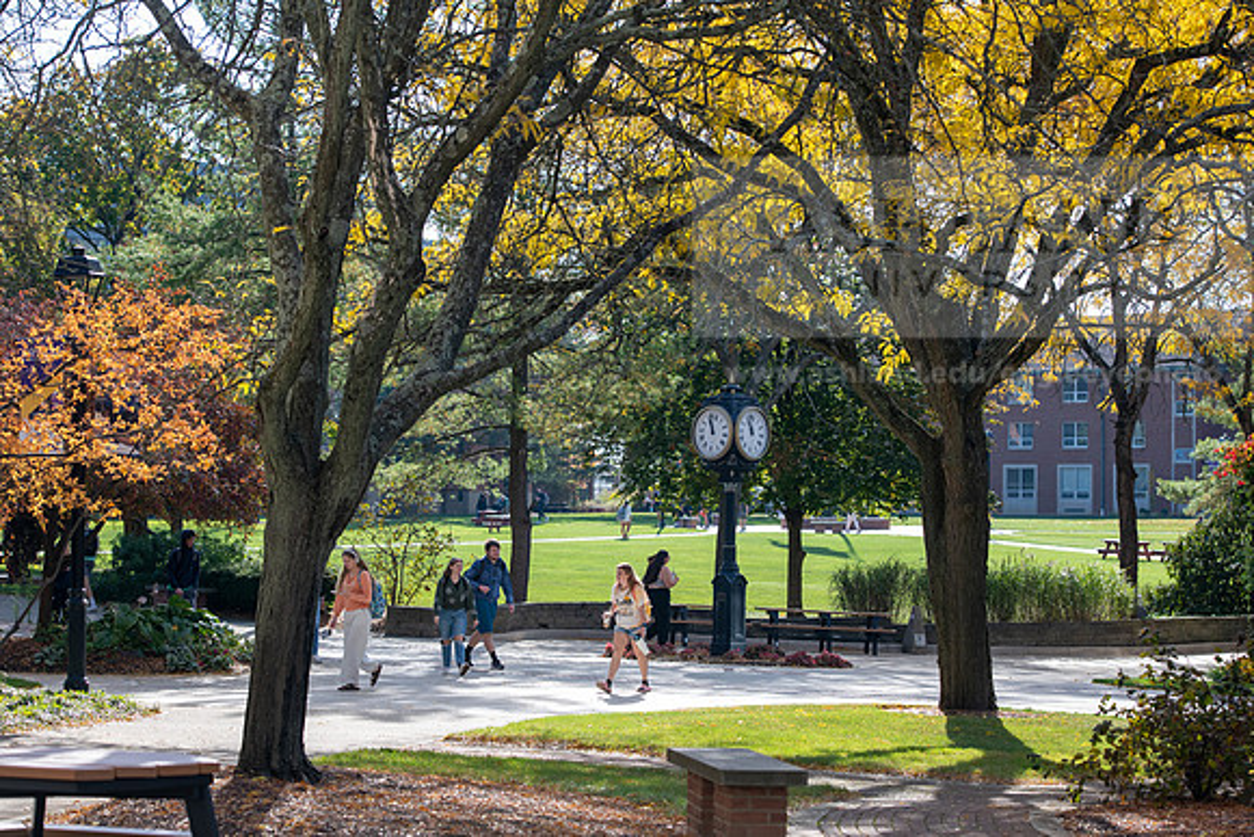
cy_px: 418
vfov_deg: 16.1
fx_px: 2961
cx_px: 627
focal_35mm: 85
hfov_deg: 23.9
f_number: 5.6
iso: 200
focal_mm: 85
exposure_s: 1/400
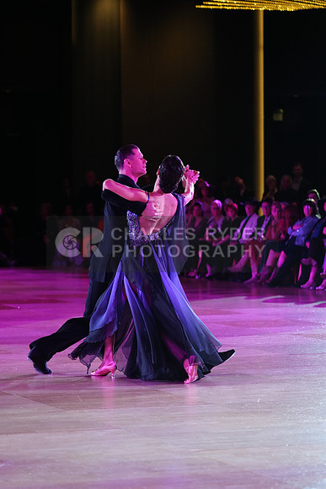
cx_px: 163
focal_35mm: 129
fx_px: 1751
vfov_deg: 15.9
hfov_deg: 10.6
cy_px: 244
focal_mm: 129
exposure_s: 1/400
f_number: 4
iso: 3200
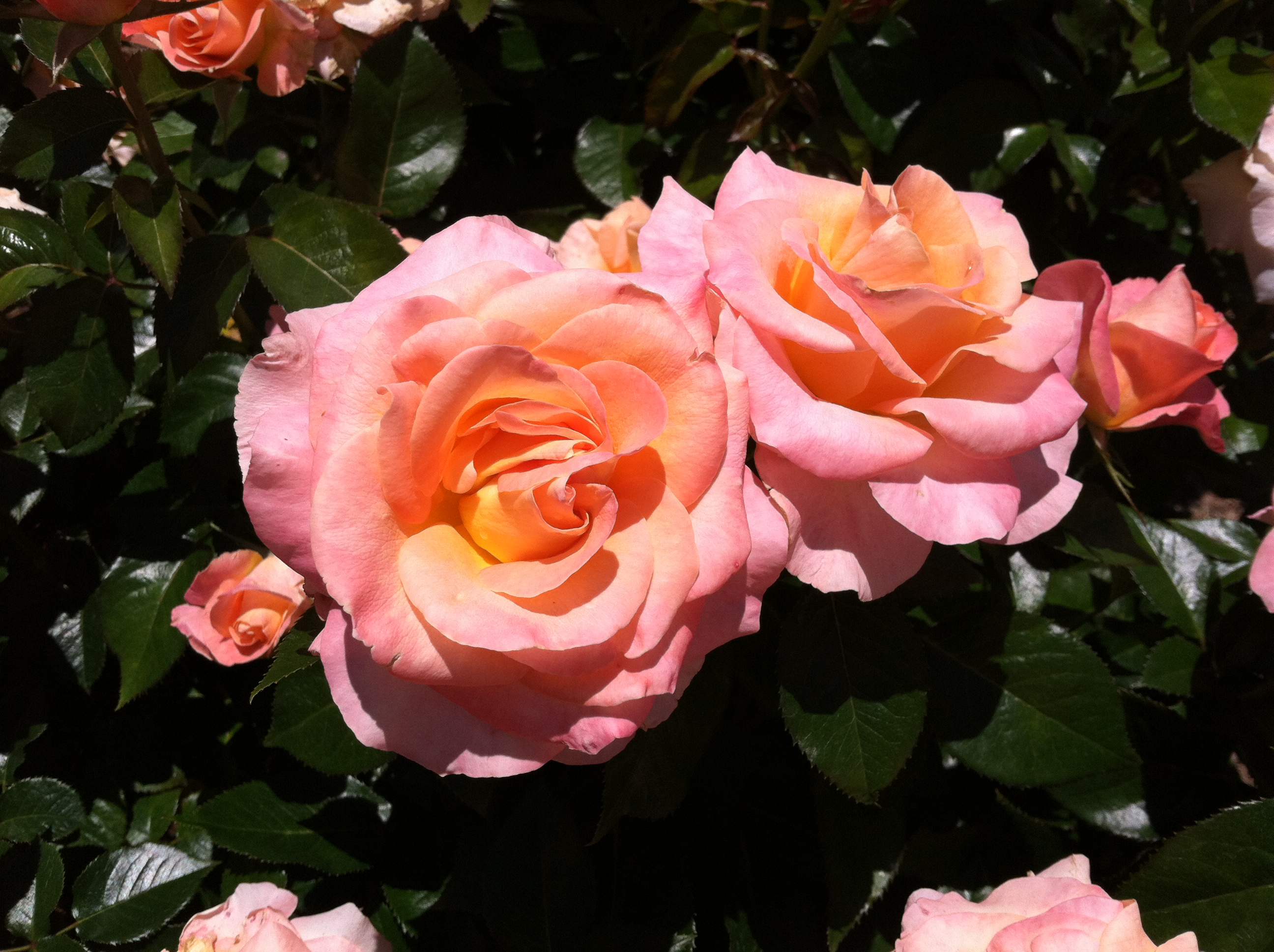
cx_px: 637
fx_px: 1286
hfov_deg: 52.7
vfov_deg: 40.6
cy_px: 476
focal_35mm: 35
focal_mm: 3.85
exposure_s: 1/2509
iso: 80
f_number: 2.8
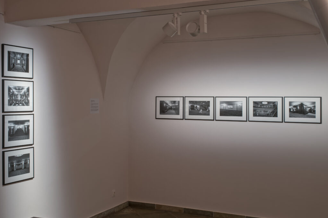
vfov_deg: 29.2
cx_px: 164
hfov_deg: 42.8
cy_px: 102
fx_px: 419
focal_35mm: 46
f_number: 10
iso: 1000
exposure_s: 1/20
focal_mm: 55
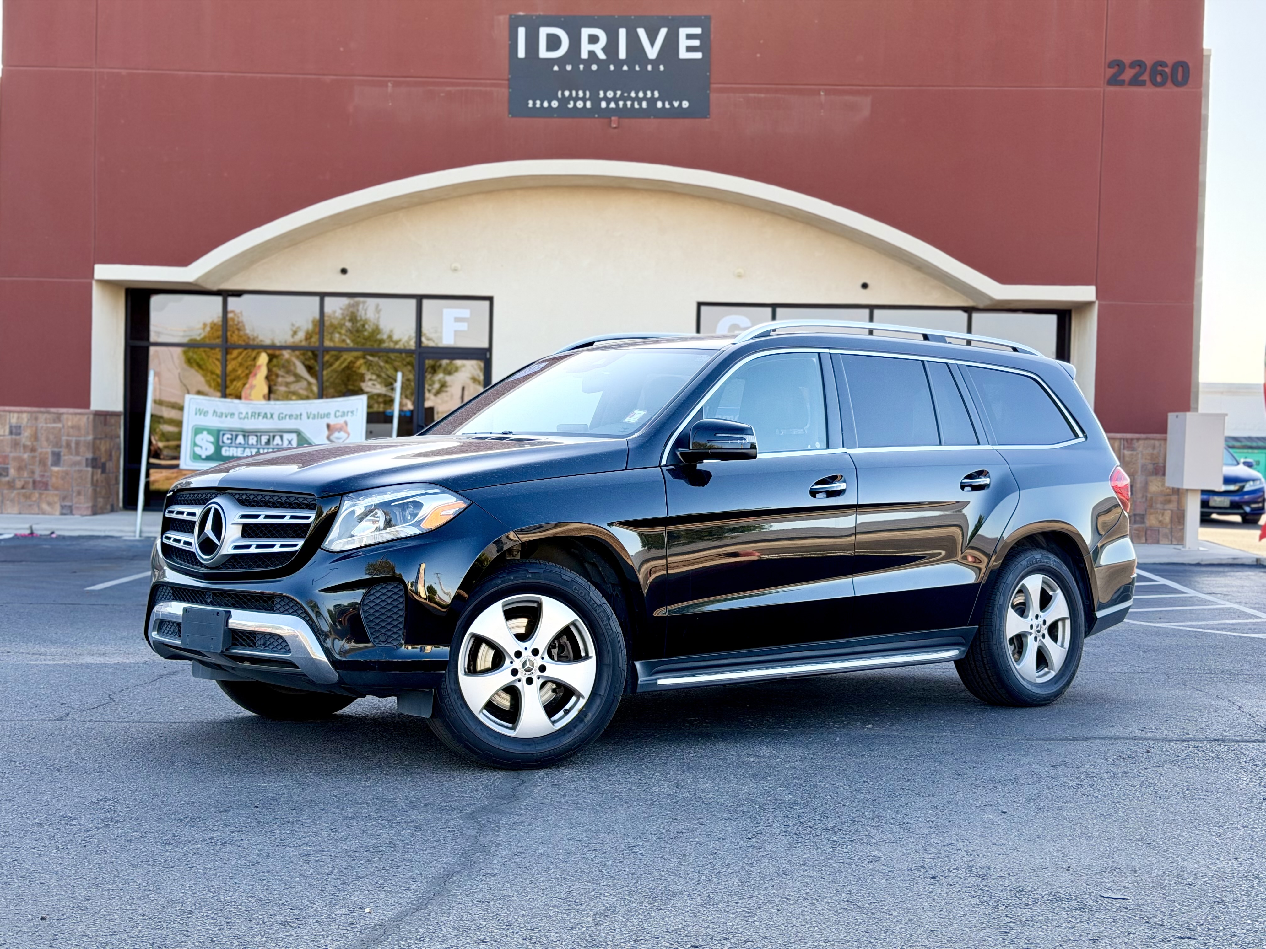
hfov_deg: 39.7
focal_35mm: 48
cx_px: 633
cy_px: 474
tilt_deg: -0.9
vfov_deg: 30.3
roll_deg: -1.3
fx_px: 1755
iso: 80
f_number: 1.78
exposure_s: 1/681
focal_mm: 6.76
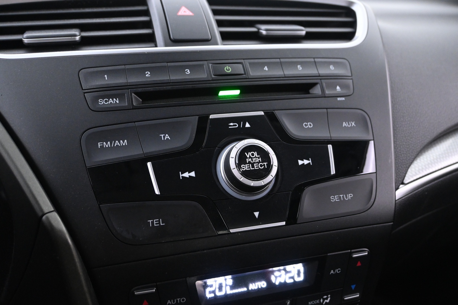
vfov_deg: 36.2
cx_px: 229
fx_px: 468
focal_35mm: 37
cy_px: 152
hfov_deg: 52.2
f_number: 4.2
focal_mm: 24.5
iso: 2500
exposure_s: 1/15
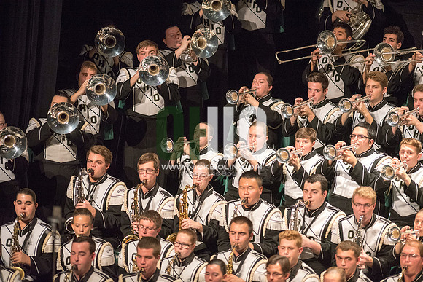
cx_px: 212
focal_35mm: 300
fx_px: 3526
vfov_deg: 4.6
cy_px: 141
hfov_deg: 6.9
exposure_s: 1/500
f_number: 2.8
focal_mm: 300
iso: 4000
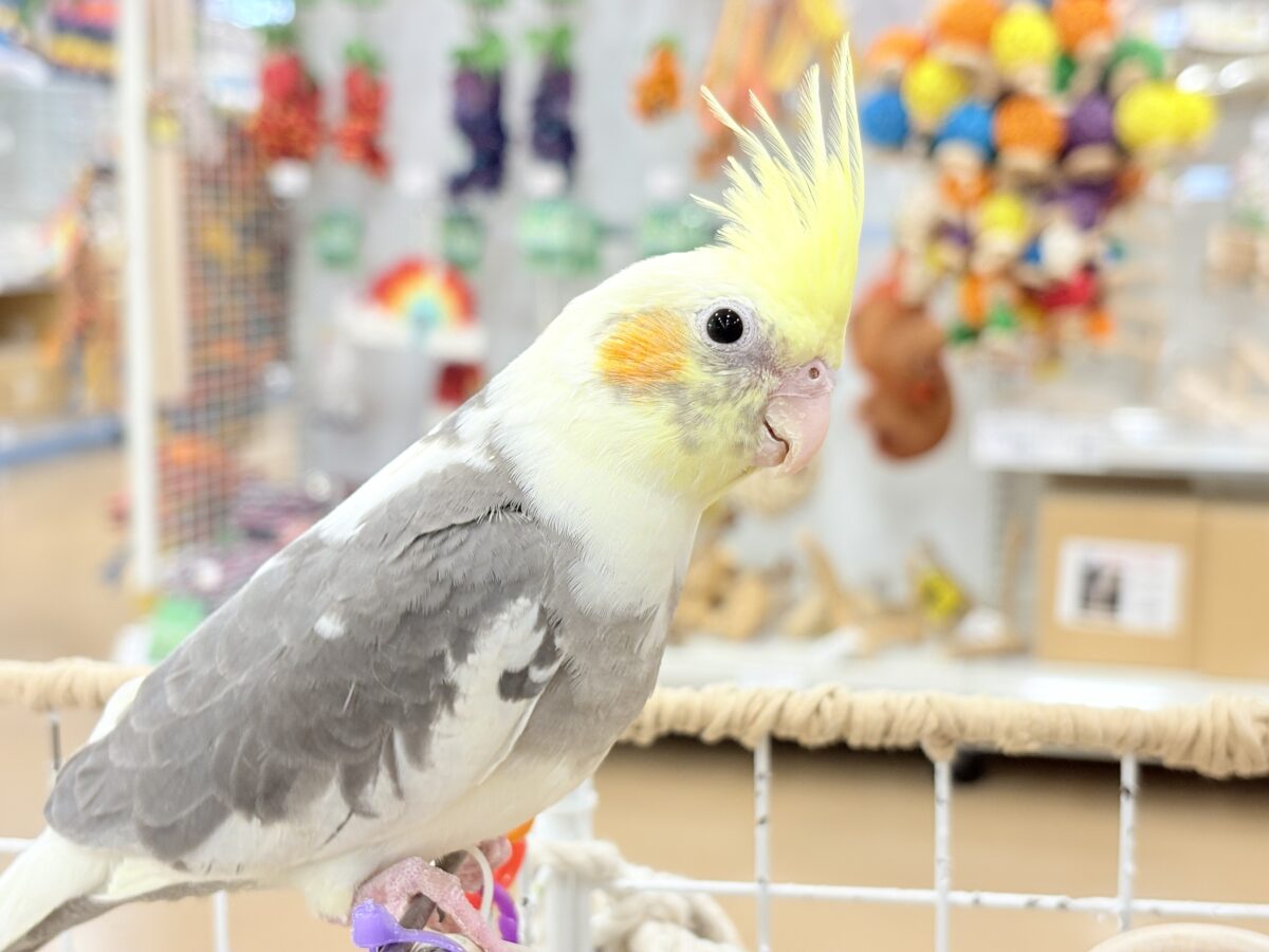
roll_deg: +0.6
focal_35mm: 52
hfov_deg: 36.8
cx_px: 634
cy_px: 476
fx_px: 1906
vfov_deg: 28.0
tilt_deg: -6.7
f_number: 1.6
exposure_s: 1/50
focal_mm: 5.96
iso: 50
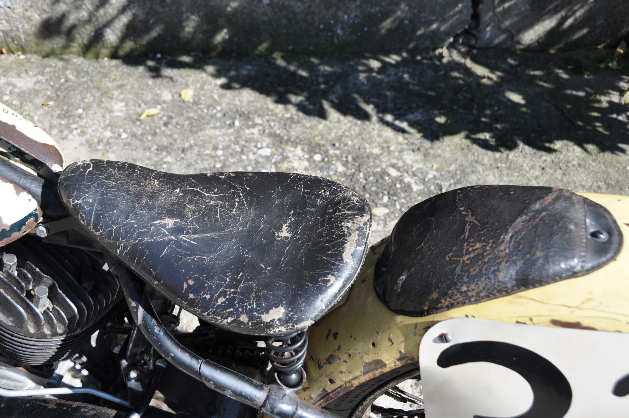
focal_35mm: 40
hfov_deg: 48.0
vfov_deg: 32.9
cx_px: 314
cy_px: 209
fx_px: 707
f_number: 5.6
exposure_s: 1/400
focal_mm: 27
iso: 200
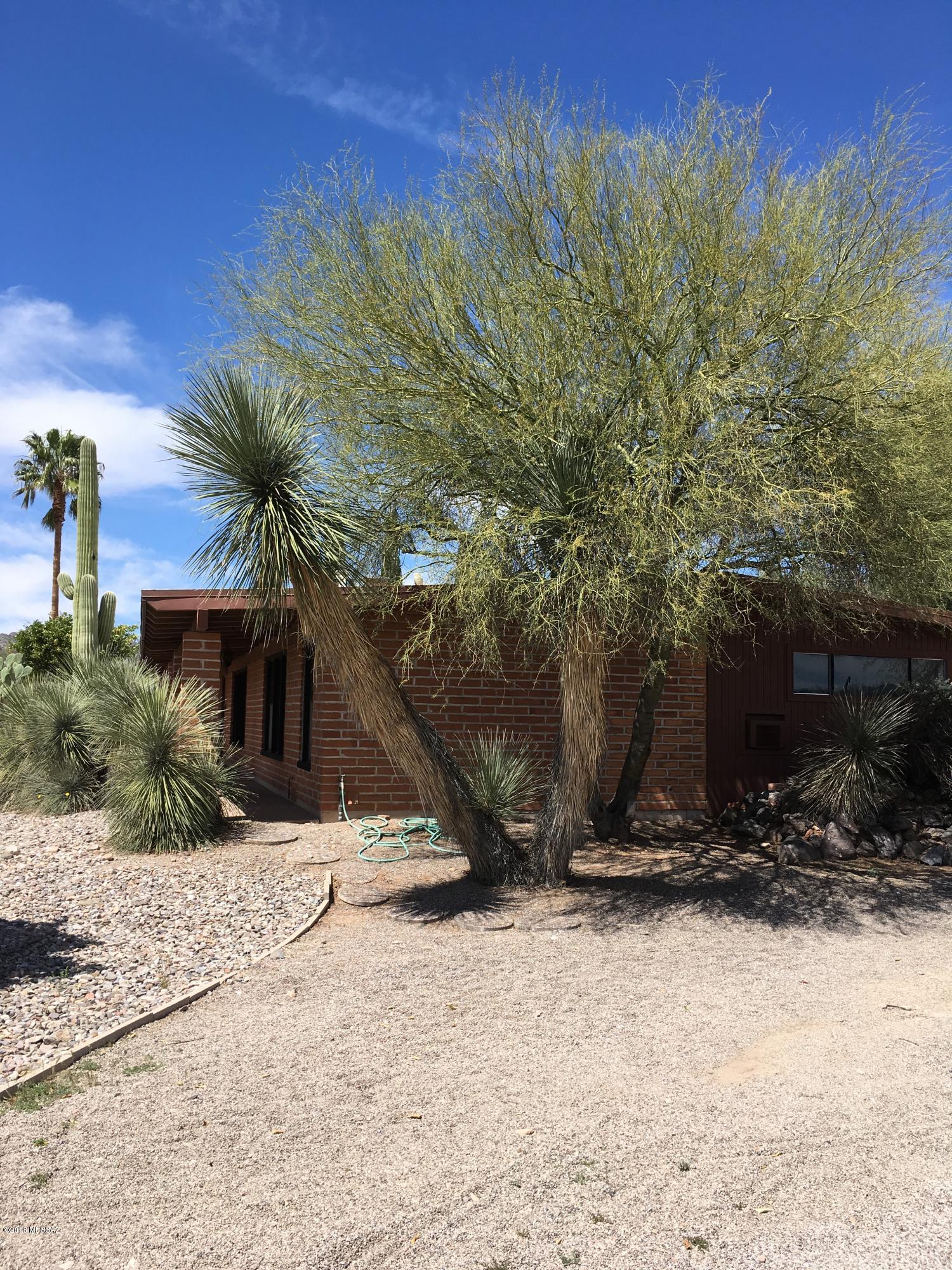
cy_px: 635
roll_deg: -1.2
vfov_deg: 61.7
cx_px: 476
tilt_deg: +3.4
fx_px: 1063
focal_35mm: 29
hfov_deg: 48.2
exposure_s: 1/1538
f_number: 2.2
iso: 25
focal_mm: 4.15
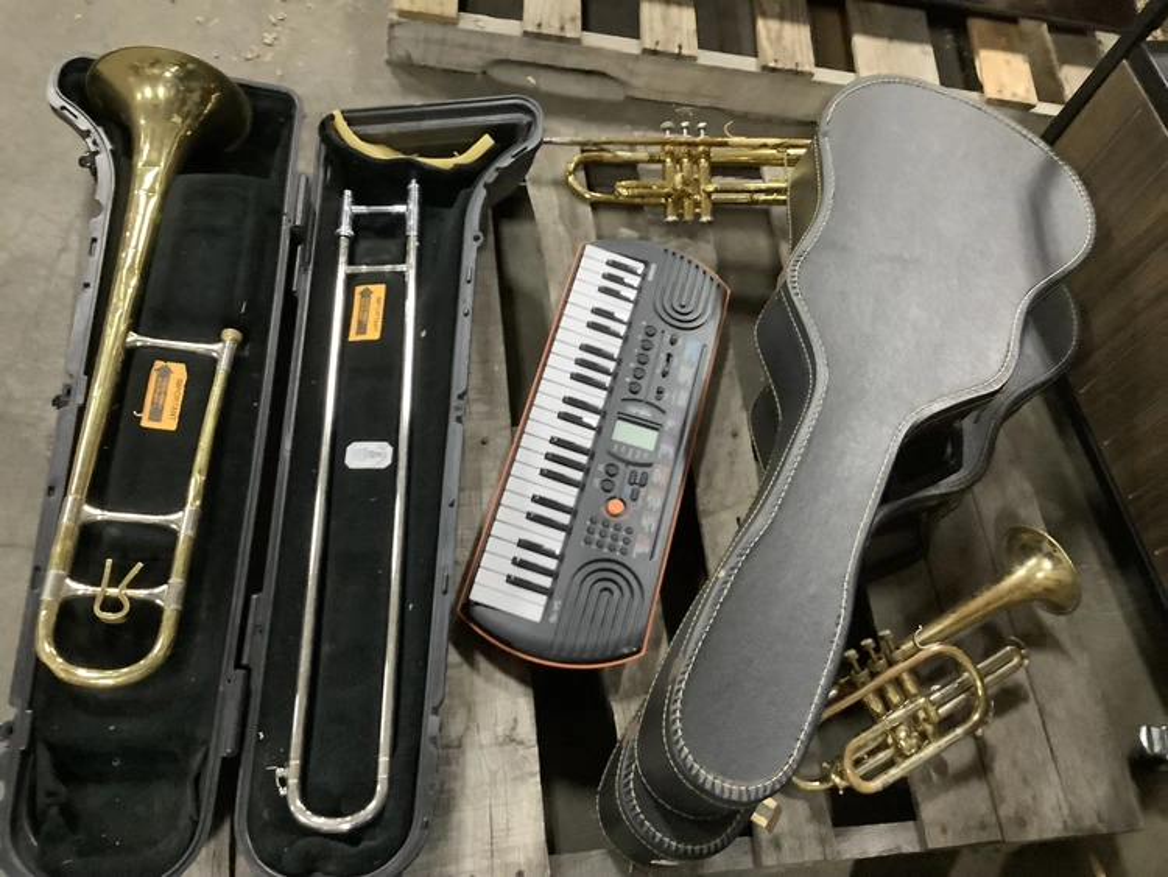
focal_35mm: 31
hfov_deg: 58.3
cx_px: 584
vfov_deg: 45.5
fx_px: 1046
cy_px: 438
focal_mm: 3.3
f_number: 2.4
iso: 640
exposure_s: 1/30
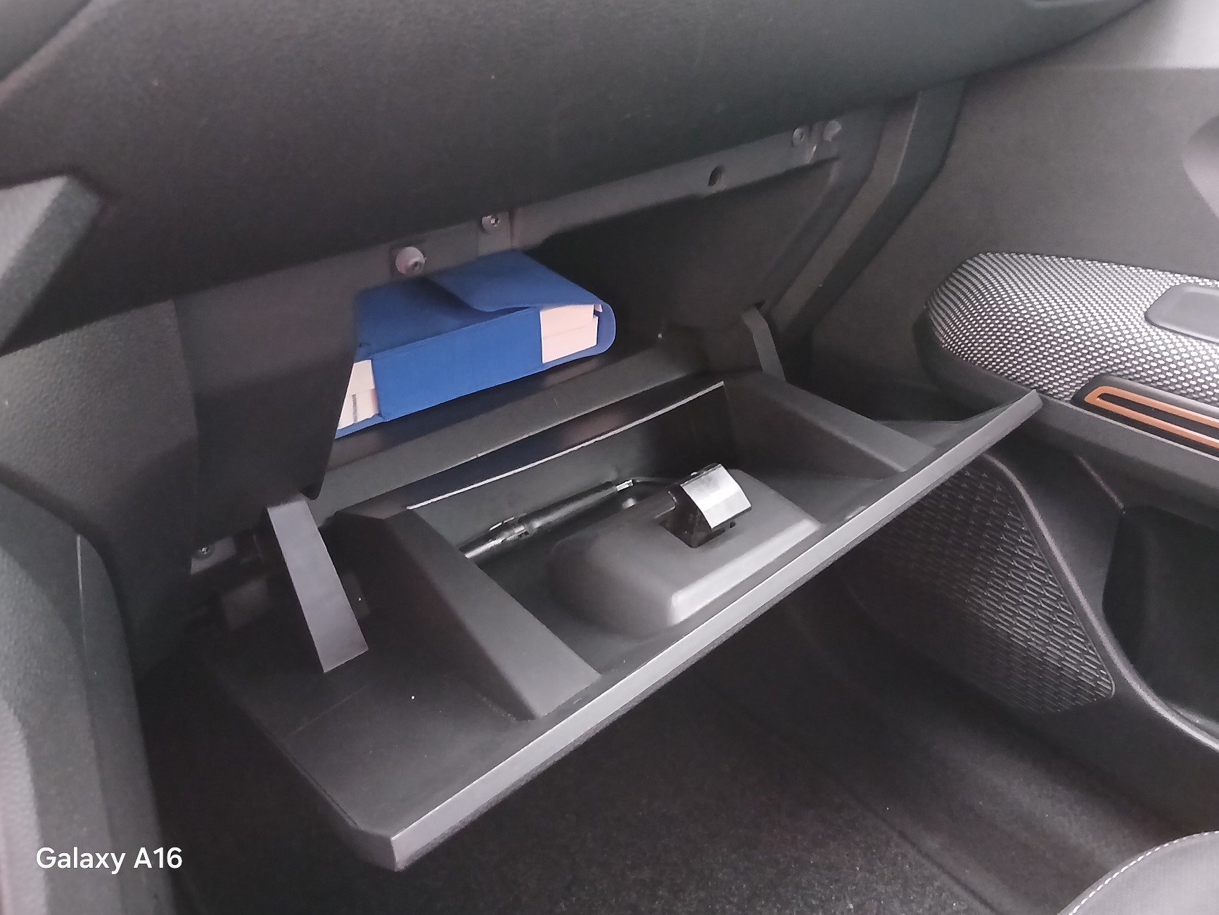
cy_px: 464
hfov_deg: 65.3
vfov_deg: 51.4
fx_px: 951
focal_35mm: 27
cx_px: 608
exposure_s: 1/12.5
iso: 1600
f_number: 1.8
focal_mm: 3.98
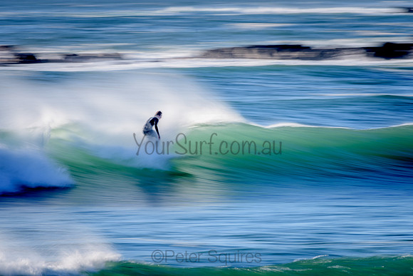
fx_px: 7501
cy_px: 96
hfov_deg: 3.2
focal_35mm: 654
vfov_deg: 2.1
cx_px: 143
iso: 31
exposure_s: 1/10
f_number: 13
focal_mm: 500
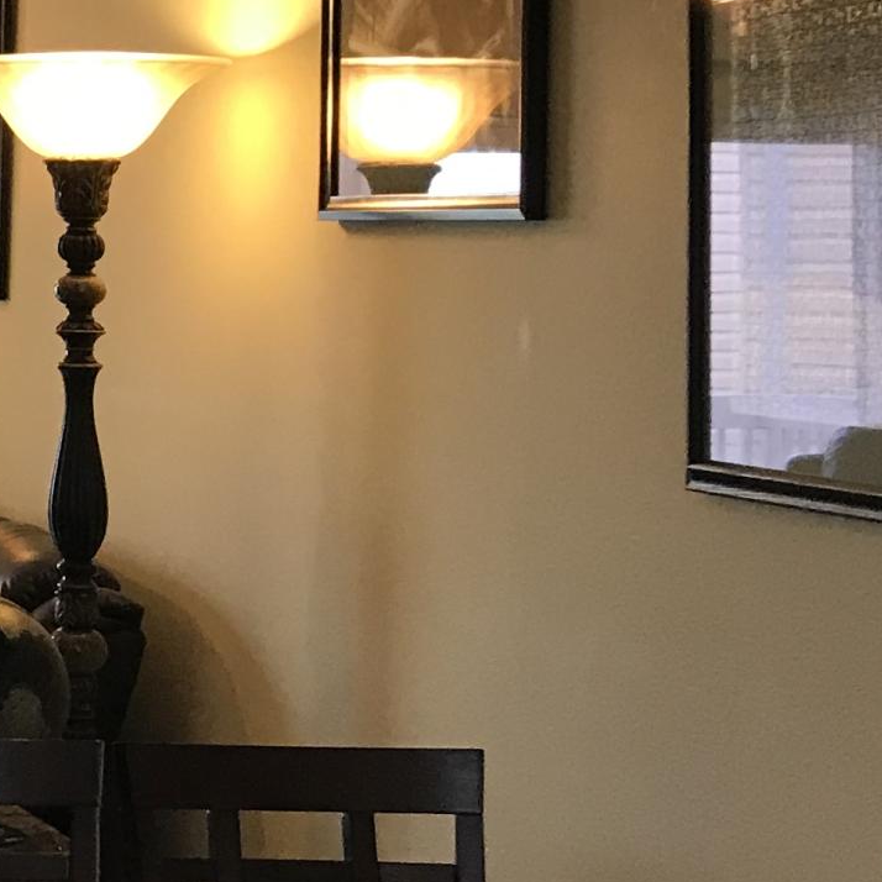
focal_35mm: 104
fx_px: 2998
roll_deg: -1.8
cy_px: 204
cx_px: -872
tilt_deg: +0.3
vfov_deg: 16.6
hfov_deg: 14.1
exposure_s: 1/30
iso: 32
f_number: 1.8
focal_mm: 3.99
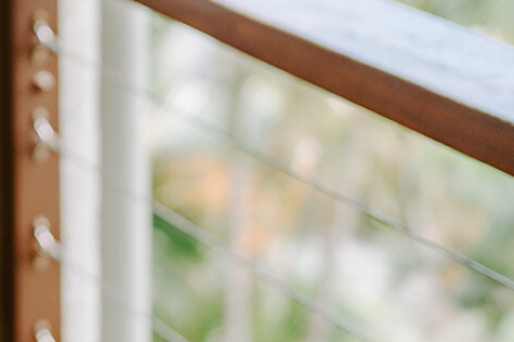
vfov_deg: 8.6
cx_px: -266
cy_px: -311
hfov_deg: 12.9
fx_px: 2154
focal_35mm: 151
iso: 100
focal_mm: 35
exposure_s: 1/800
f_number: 1.8
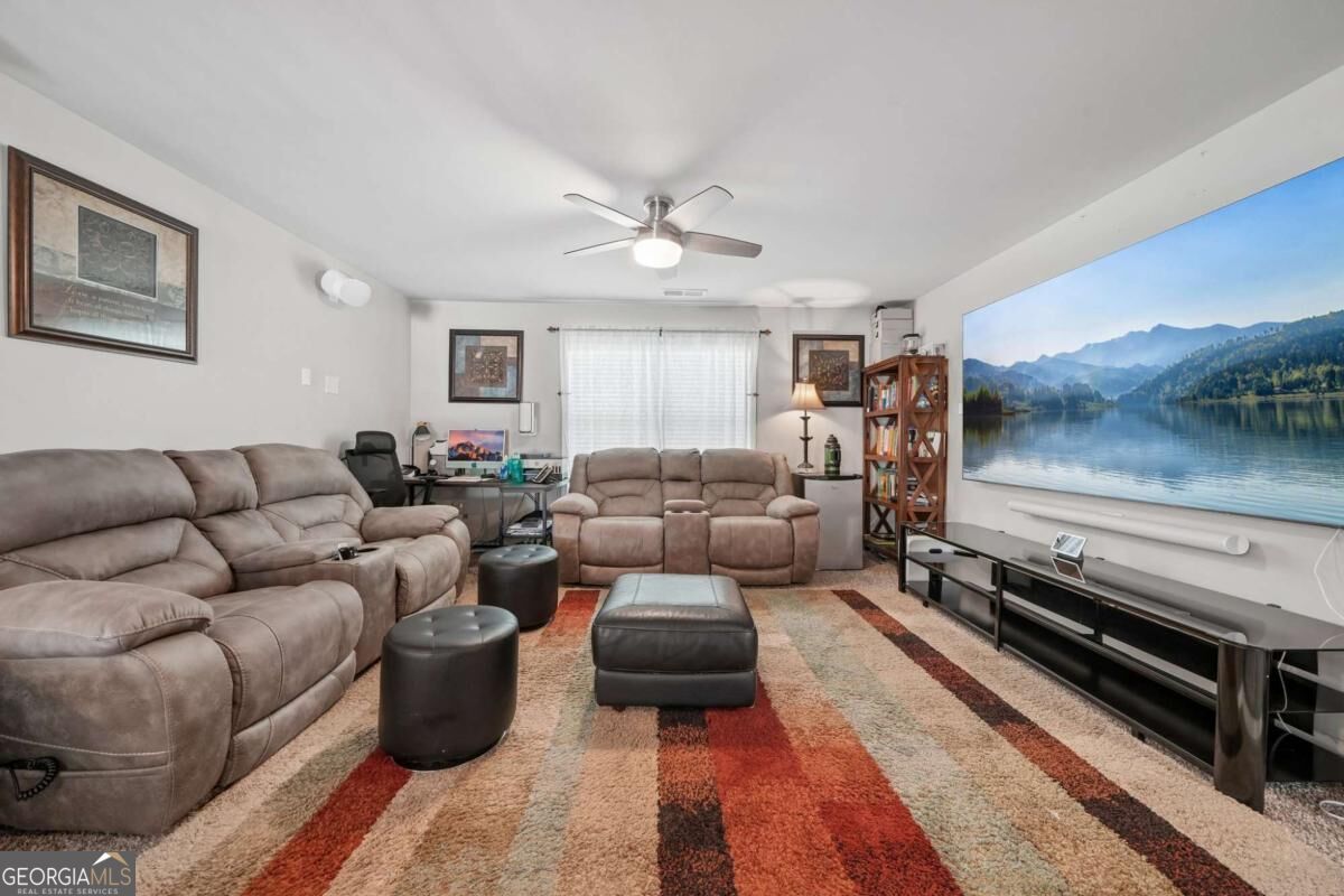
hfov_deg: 112.6
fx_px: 448
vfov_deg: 90.0
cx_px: 672
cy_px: 448
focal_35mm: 12
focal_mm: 12
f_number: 8
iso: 400
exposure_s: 1/3.33
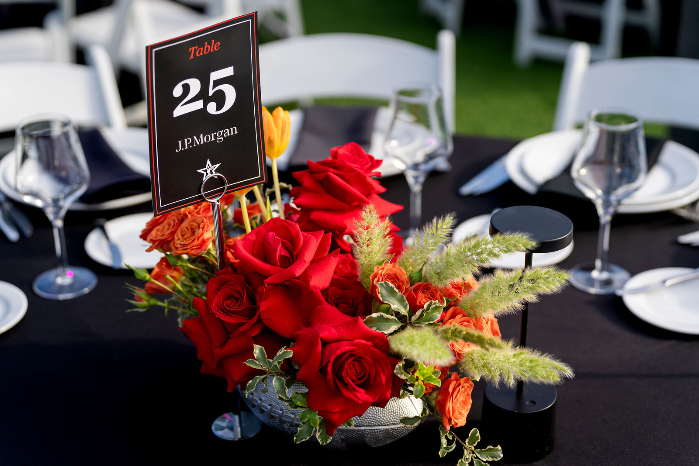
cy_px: 230
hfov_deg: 31.9
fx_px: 1224
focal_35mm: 63
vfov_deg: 21.6
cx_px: 346
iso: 200
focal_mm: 61
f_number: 2.8
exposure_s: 1/1600
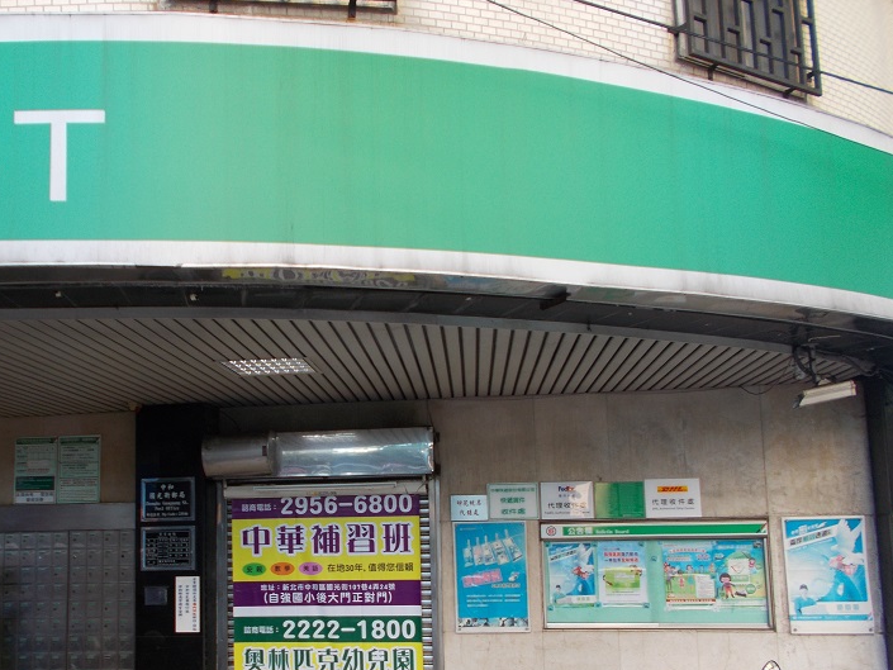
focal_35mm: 34
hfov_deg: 53.5
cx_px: 350
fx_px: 877
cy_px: 433
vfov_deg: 41.4
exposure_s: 1/50
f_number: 3.2
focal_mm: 4.6
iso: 80
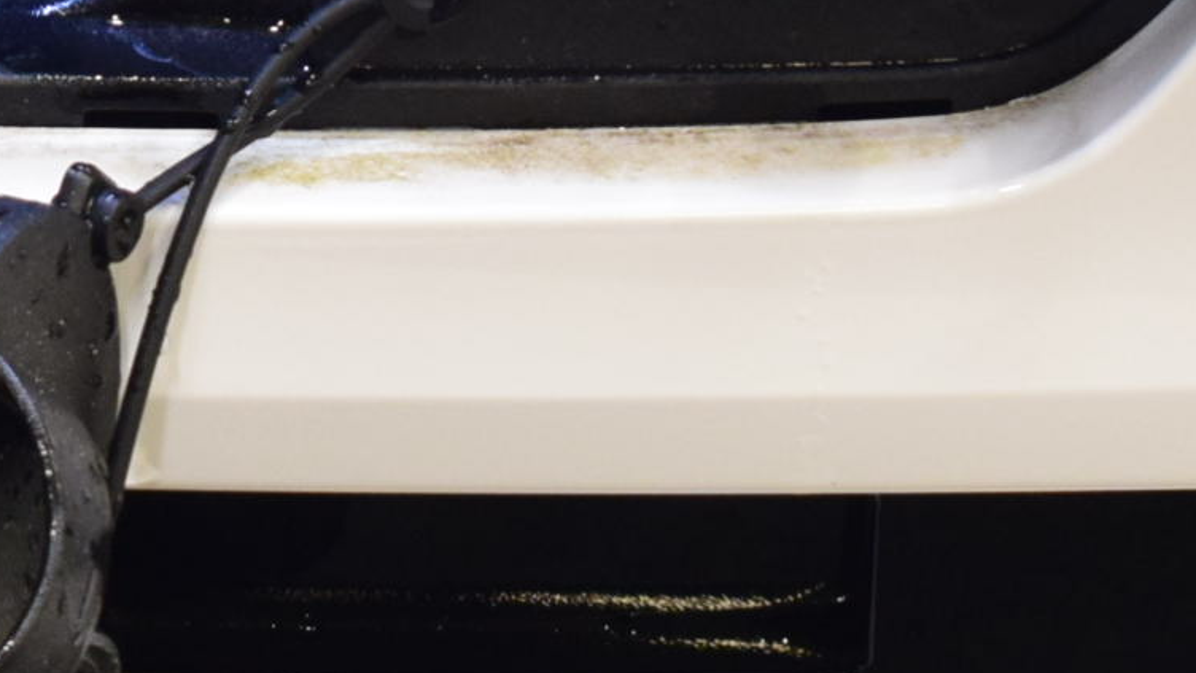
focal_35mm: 344
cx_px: 16
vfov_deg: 3.5
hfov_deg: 6.3
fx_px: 10912
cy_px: -132
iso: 1600
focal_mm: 55
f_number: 5.6
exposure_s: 1/30
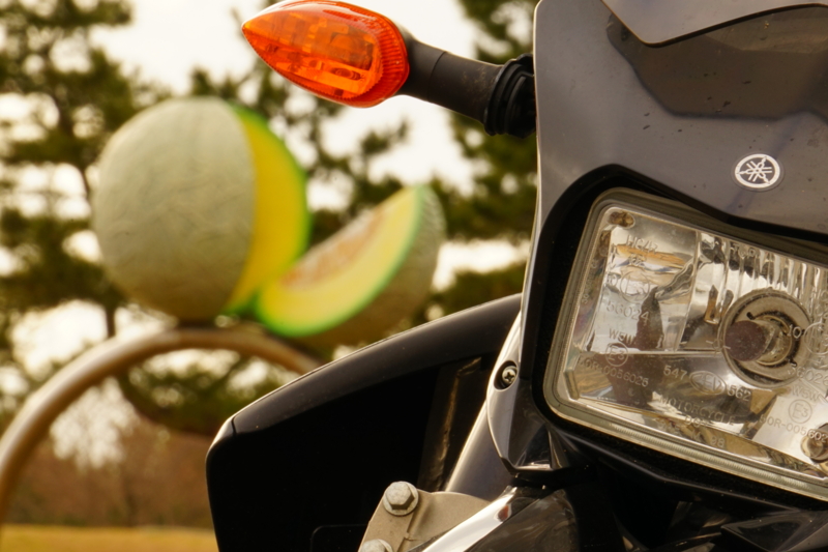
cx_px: 414
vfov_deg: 4.6
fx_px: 6898
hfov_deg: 6.9
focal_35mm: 300
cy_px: 276
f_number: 38
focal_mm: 200
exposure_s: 1/10
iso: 250
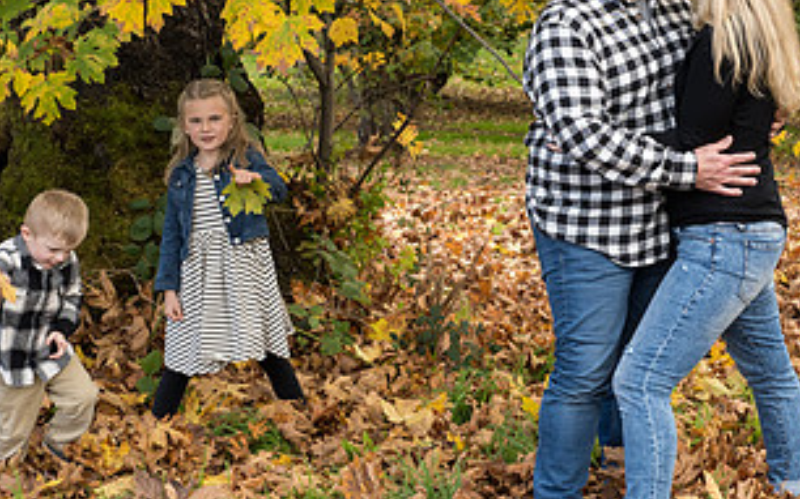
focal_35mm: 108
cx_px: 508
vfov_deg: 12.1
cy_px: 191
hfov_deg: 19.3
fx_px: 2354
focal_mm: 48
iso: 400
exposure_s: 1/320
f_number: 6.3
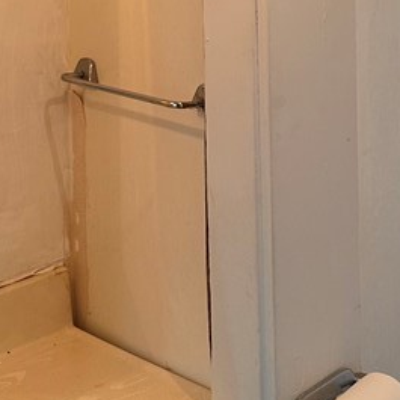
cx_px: 207
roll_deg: -0.4
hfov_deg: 21.1
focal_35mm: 82
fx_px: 1072
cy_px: -62
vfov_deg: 20.0
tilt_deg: -2.5
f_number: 1.78
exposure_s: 1/120
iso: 160
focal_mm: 6.86
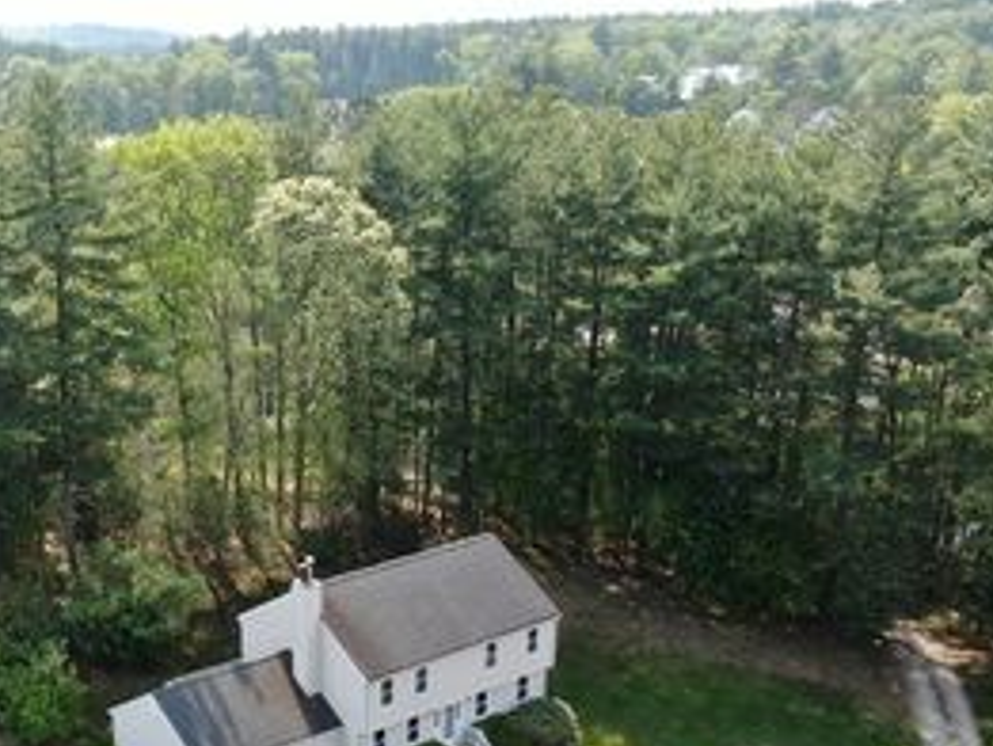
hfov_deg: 40.2
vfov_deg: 30.4
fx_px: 1320
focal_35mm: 46
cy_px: 645
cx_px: 266
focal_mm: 4.39
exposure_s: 1/500
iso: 100
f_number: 2.8
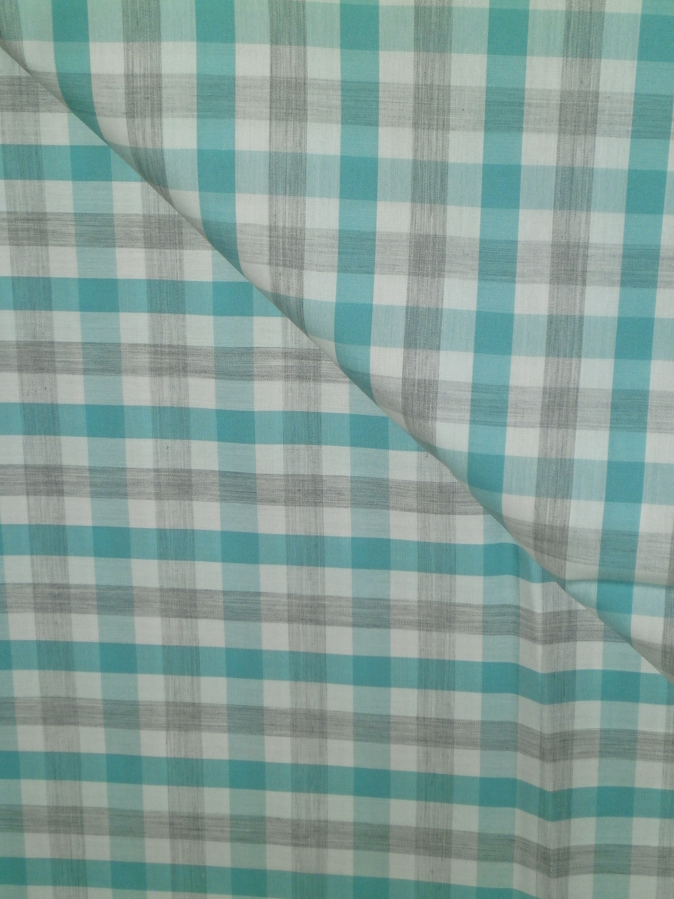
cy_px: 450
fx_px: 1558
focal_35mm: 60
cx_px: 337
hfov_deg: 24.4
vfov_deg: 32.2
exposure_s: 1/50
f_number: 3.9
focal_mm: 10.7
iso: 200
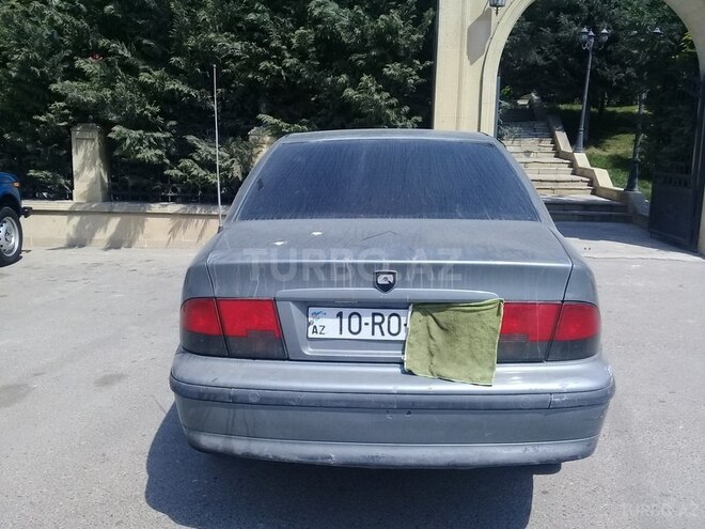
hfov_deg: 58.4
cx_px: 352
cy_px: 264
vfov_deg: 45.4
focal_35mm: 31
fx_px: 631
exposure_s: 1/1302
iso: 50
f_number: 2.2
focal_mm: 3.3
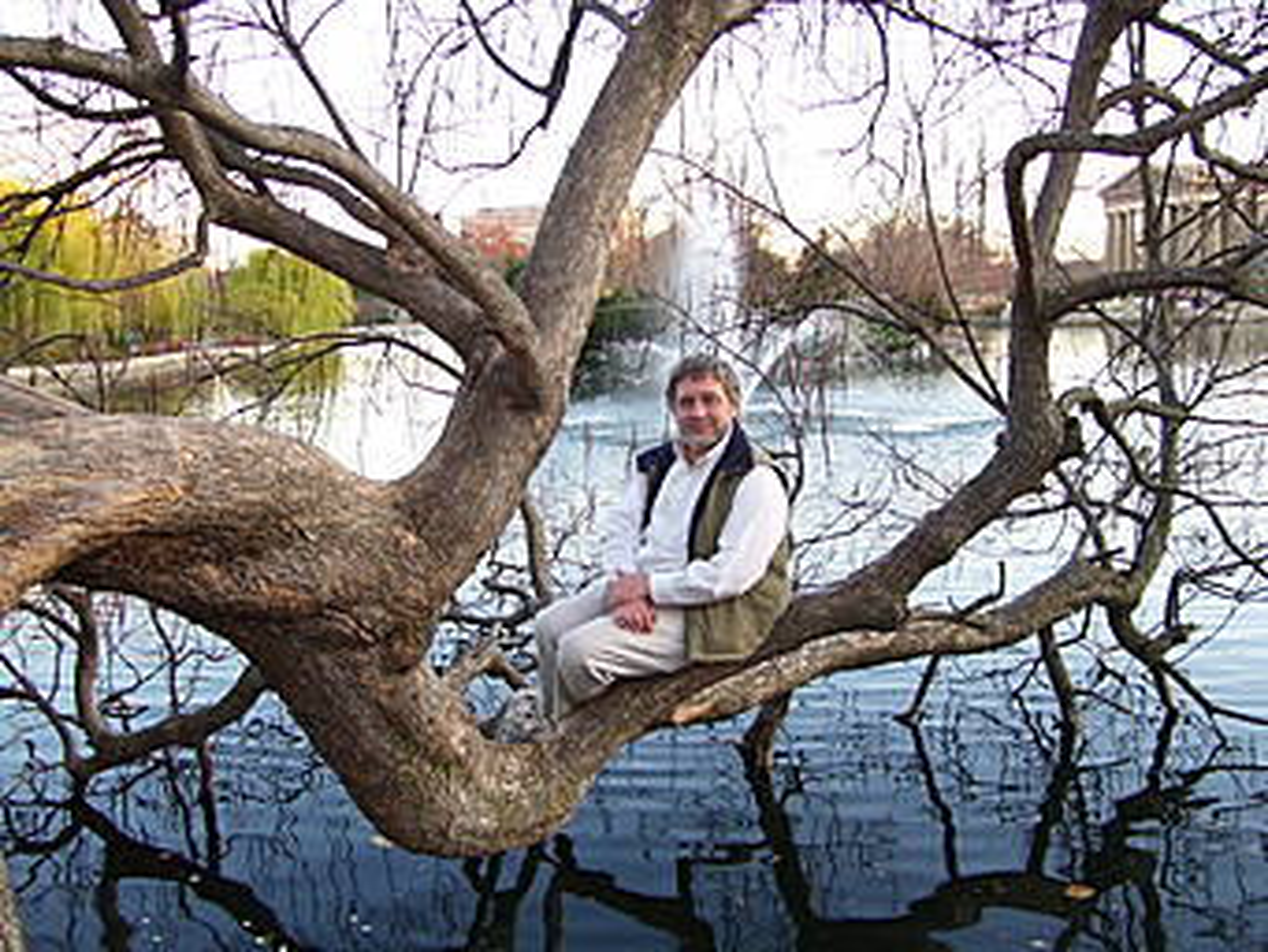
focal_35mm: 36
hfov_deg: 51.3
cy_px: 476
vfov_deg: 39.7
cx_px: 634
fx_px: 1319
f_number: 2.7
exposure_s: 1/45
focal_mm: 6
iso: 80
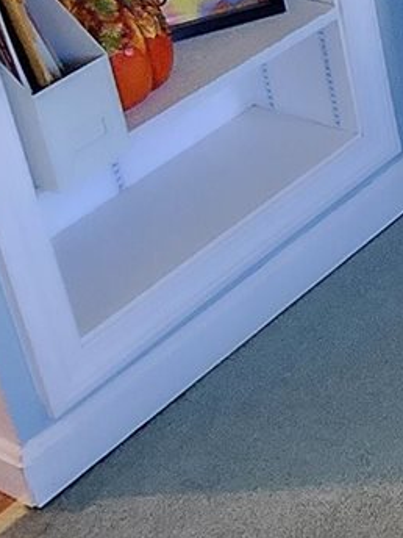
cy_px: -61
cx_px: 781
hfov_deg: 14.4
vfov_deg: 21.3
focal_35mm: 87
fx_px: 1350
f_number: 2.2
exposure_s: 1/40
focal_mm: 1.7
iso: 320
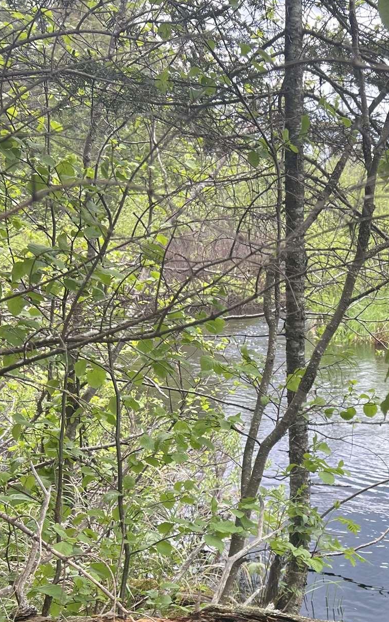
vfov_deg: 36.5
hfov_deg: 23.8
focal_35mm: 52
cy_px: 559
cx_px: 385
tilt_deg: -21.8
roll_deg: -3.2
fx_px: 882
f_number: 1.5
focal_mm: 5.7
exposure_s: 1/266
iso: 40
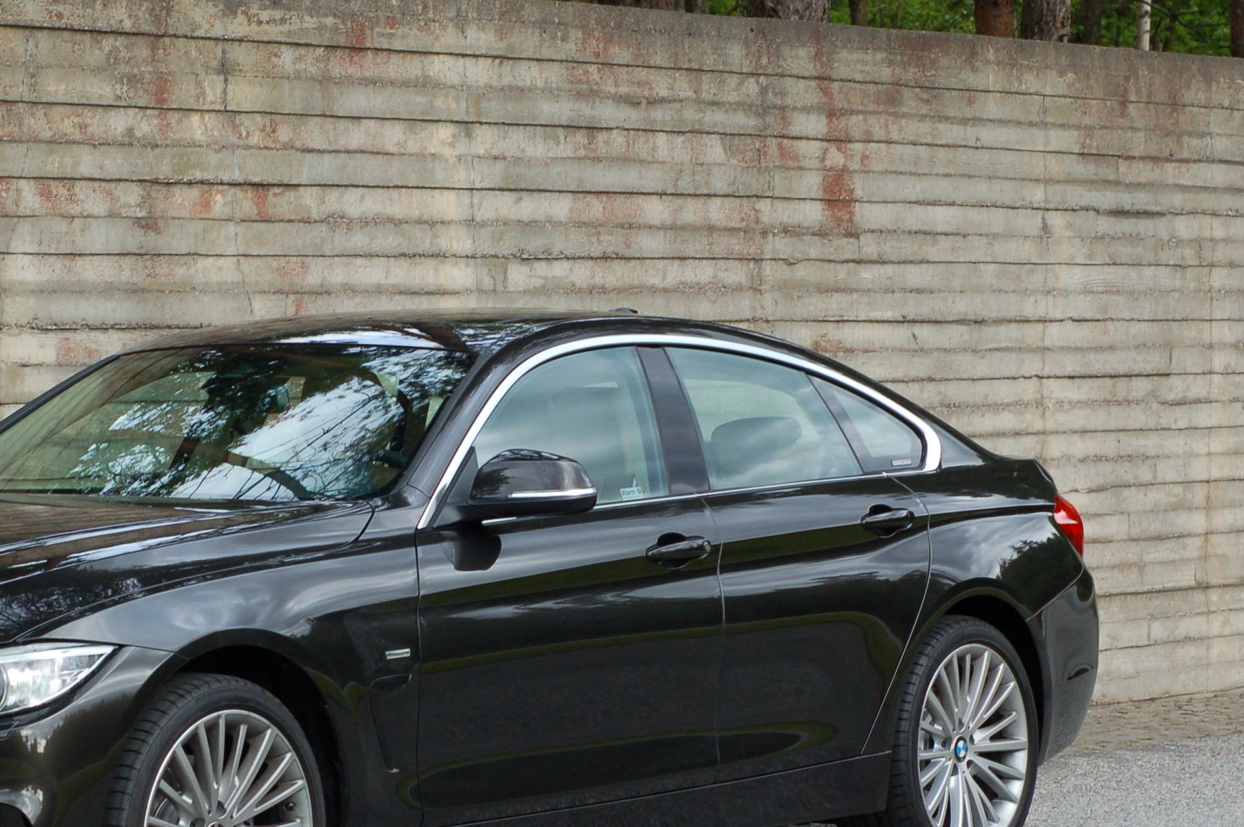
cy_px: 502
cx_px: 332
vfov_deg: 10.9
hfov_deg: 16.2
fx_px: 4350
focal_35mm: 126
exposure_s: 1/125
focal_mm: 50
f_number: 8
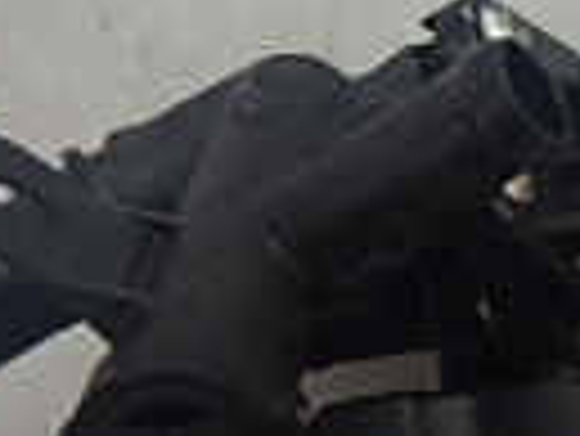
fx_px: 1744
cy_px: 355
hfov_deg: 17.6
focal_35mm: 104
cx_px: 764
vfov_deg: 14.2
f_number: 3.5
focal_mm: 3.7
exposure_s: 1/50
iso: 200
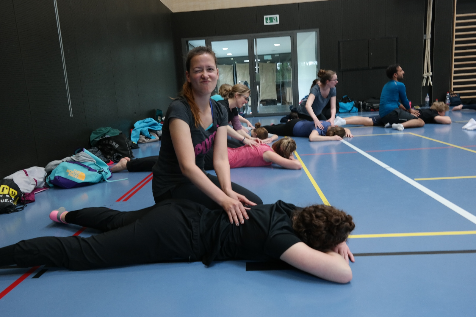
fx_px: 357
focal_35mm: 27
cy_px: 158
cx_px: 238
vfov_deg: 47.9
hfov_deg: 67.4
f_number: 6.3
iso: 400
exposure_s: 1/40
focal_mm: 18
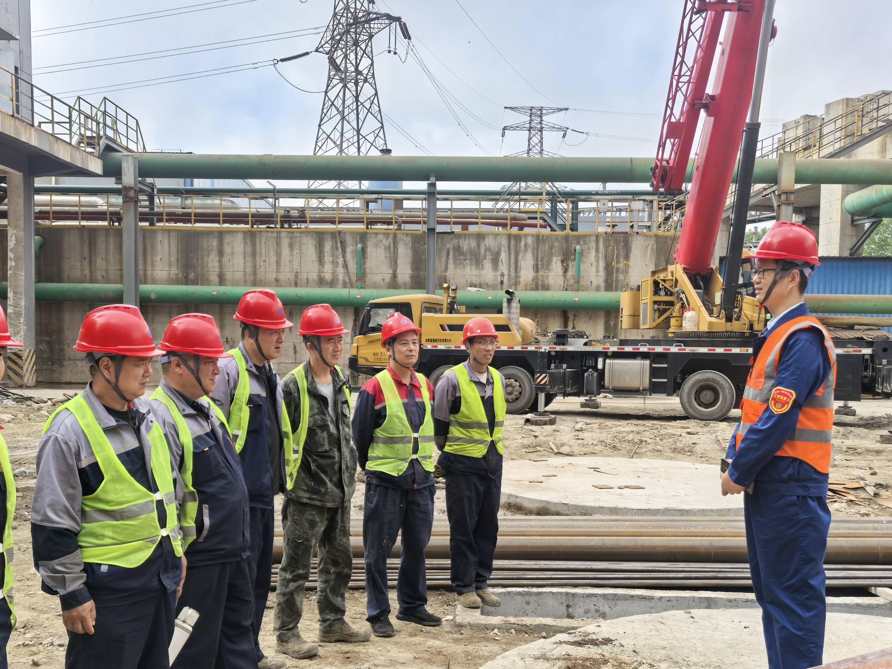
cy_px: 399
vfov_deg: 40.5
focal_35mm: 35
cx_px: 439
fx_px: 902
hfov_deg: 52.6
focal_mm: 5.75
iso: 50
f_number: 1.4
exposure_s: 1/812
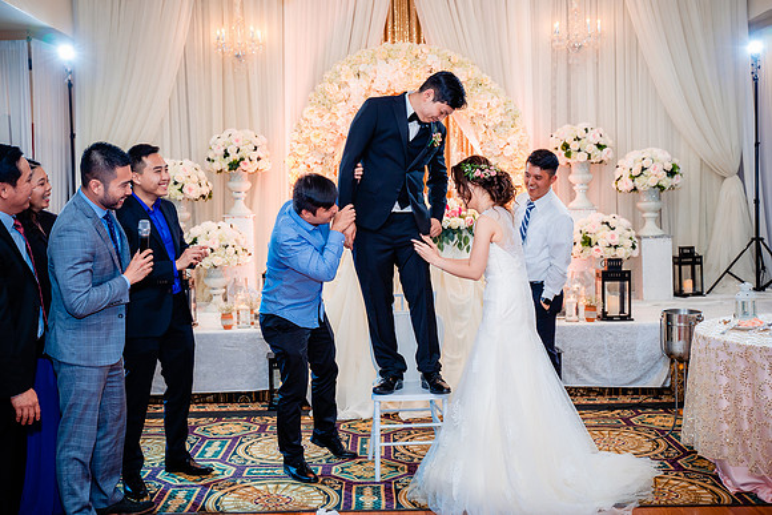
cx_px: 386
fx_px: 879
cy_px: 258
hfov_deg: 47.4
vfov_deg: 32.6
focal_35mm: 41
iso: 1000
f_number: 3.5
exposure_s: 1/160
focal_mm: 41
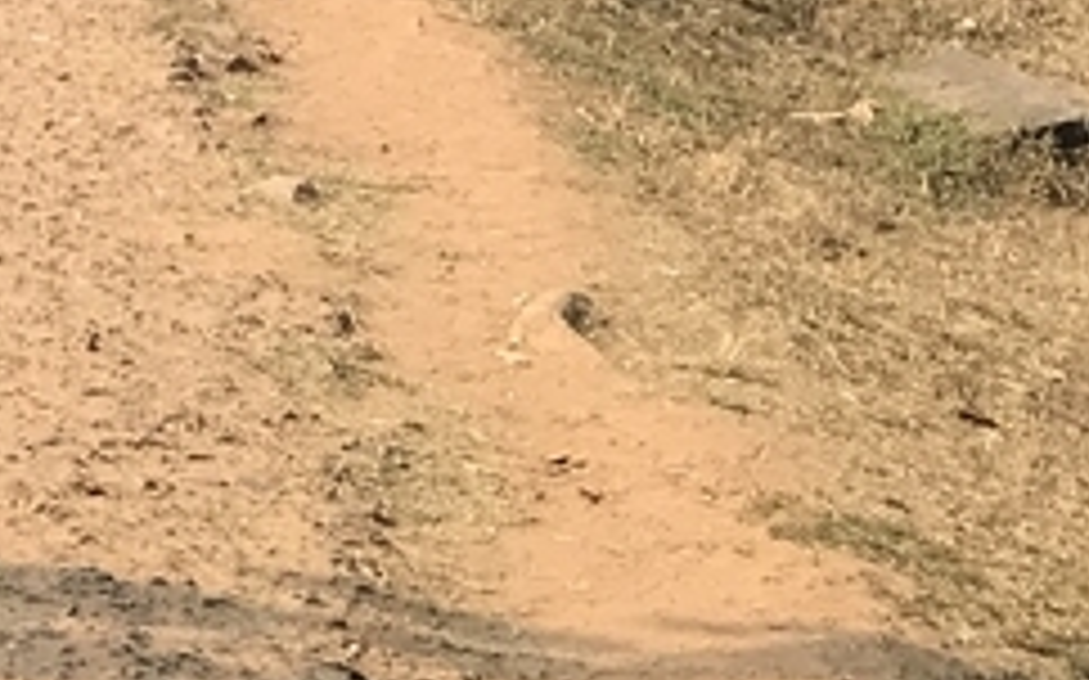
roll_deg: -0.6
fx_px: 4361
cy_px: -1193
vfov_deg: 7.9
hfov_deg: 13.9
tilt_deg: +7.8
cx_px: -180
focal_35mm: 147
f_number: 1.8
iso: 20
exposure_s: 1/2128
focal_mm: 3.99
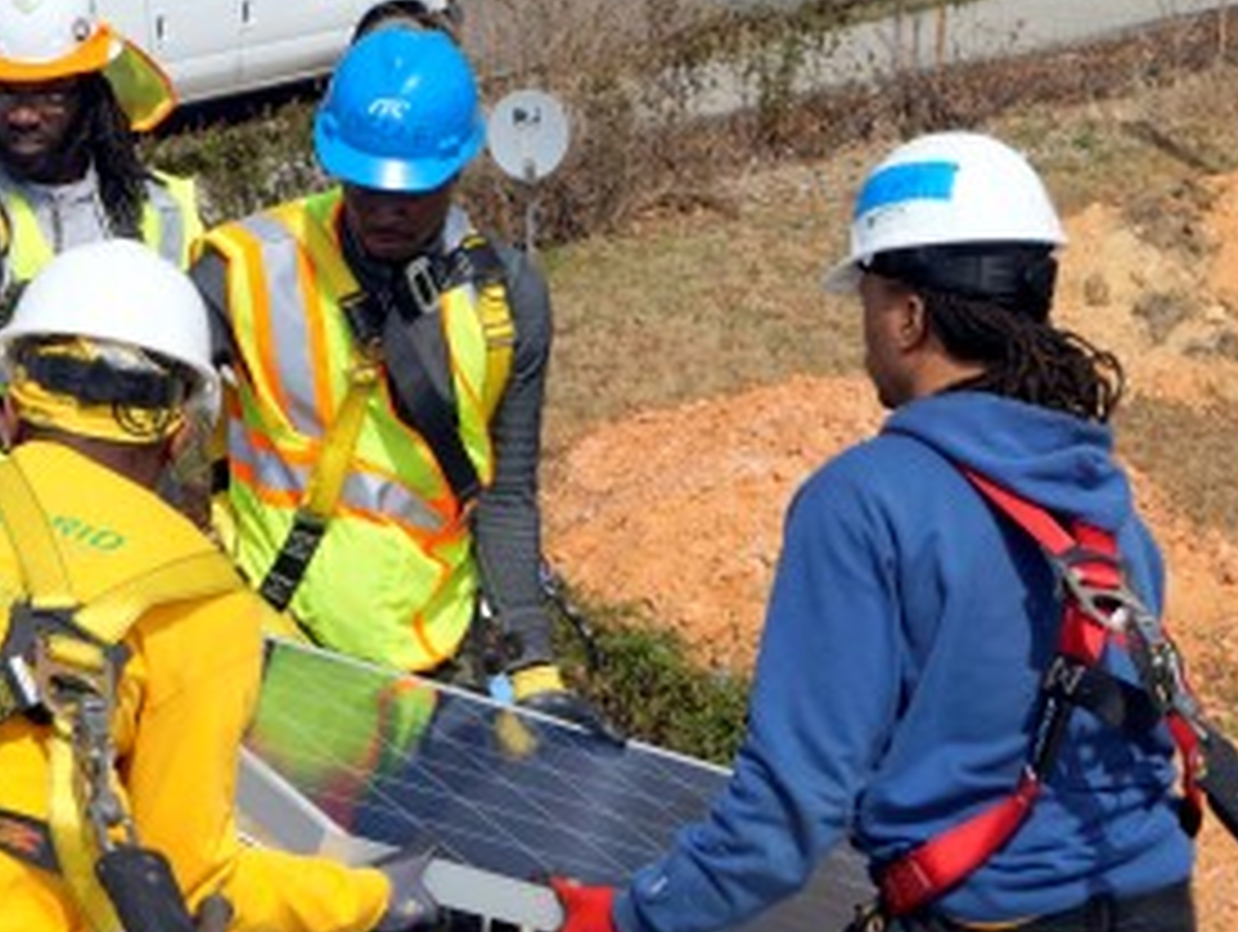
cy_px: 498
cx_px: 461
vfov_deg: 16.6
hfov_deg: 21.9
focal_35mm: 89
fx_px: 3187
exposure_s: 1/400
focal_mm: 40
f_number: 8
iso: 100
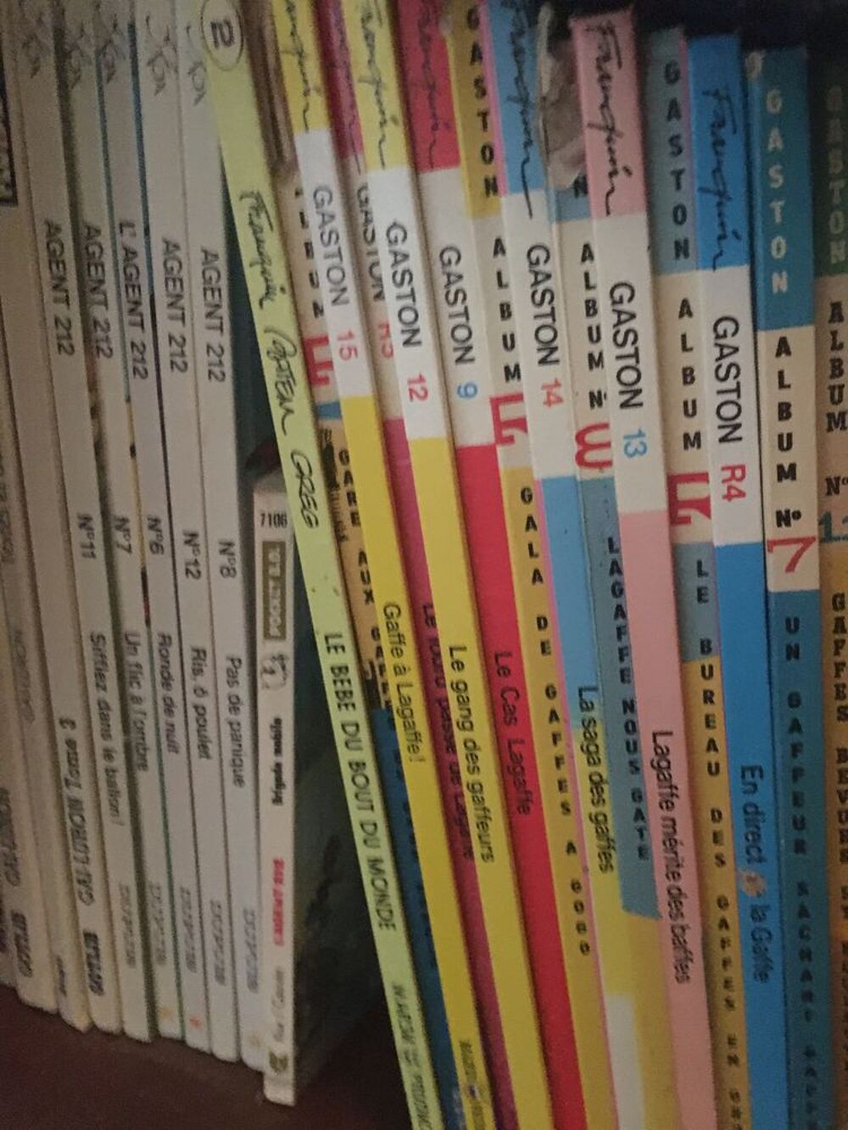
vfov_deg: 61.7
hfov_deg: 48.2
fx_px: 947
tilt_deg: -20.0
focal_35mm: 29
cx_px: 424
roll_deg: -11.5
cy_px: 565
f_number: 2.2
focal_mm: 4.15
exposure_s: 1/17
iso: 1000
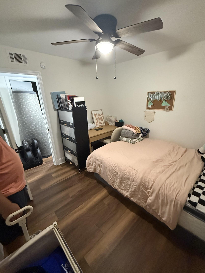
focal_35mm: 15
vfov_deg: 98.2
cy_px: 139
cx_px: 106
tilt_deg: -19.4
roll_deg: +1.9
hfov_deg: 81.7
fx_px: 118
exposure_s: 1/60
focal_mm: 2.22
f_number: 2.2
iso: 1250
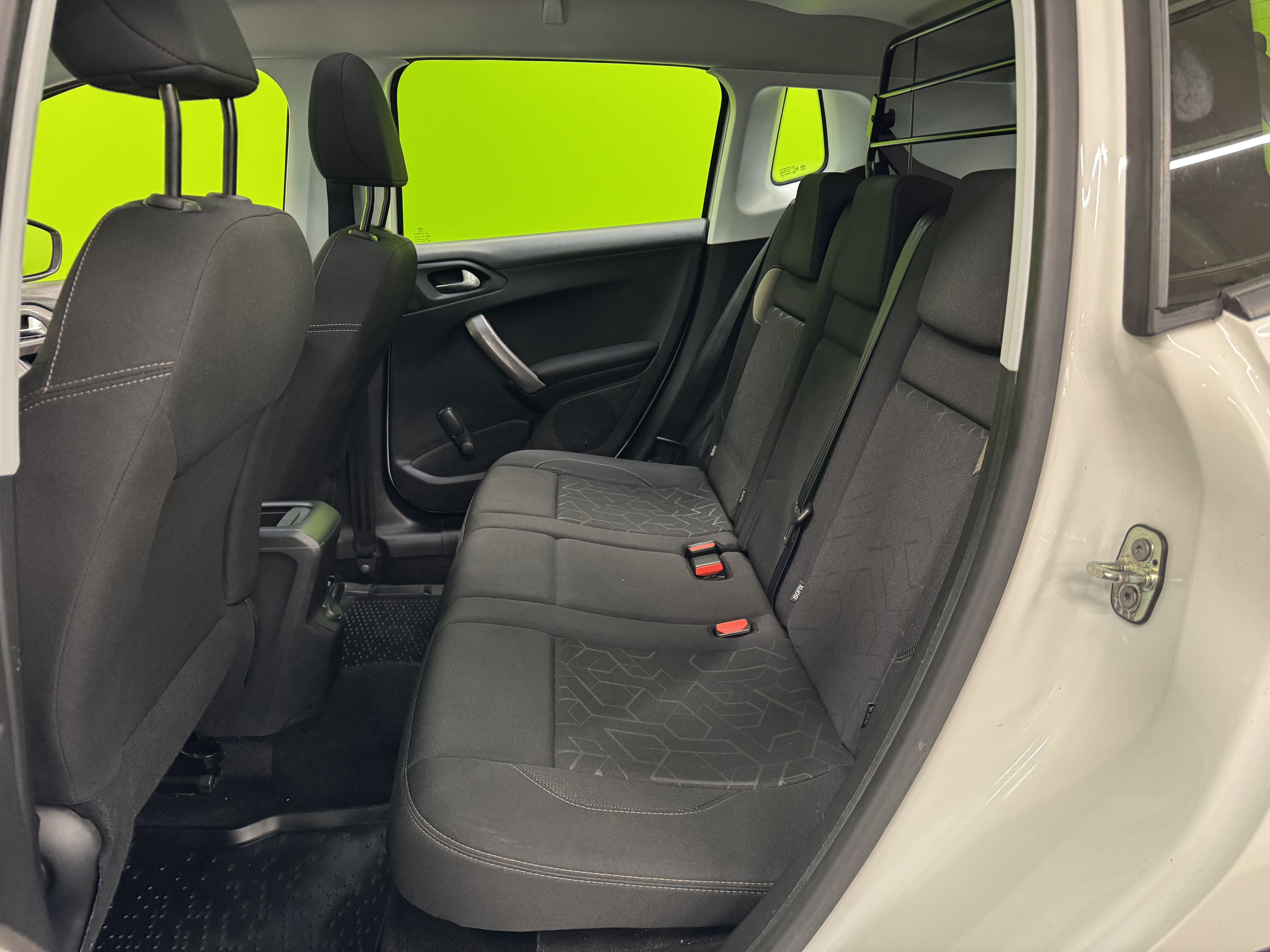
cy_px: 476
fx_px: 881
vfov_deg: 56.8
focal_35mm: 24
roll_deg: +1.2
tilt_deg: -16.9
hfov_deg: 71.6
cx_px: 635
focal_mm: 6.76
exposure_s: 1/50
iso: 320
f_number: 1.78
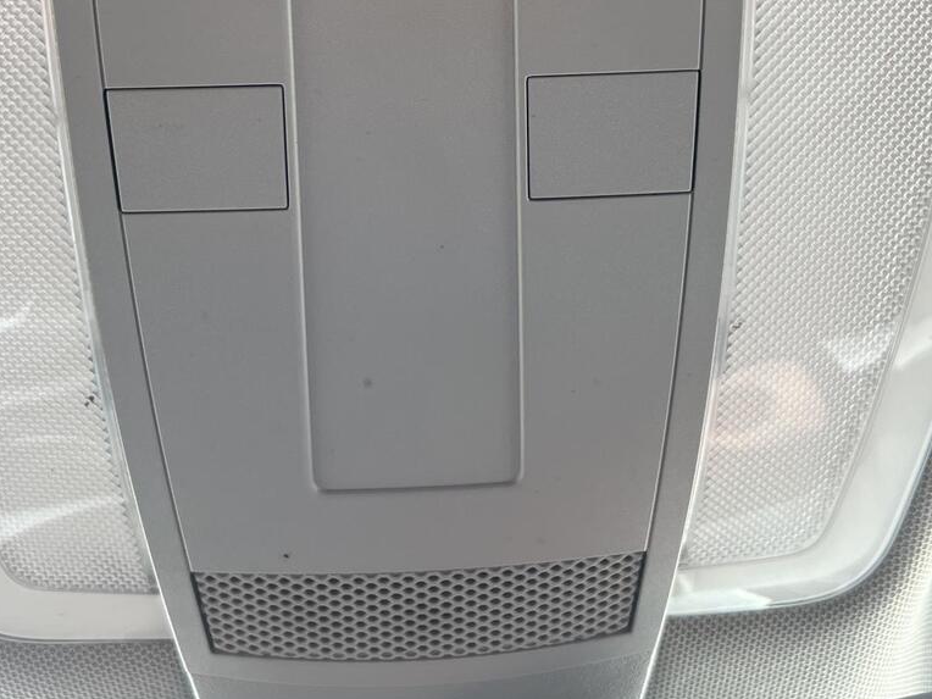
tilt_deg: +72.6
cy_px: 63
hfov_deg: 38.9
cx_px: 464
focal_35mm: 49
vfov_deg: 28.5
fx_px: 1319
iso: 64
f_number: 1.5
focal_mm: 5.7
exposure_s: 1/121
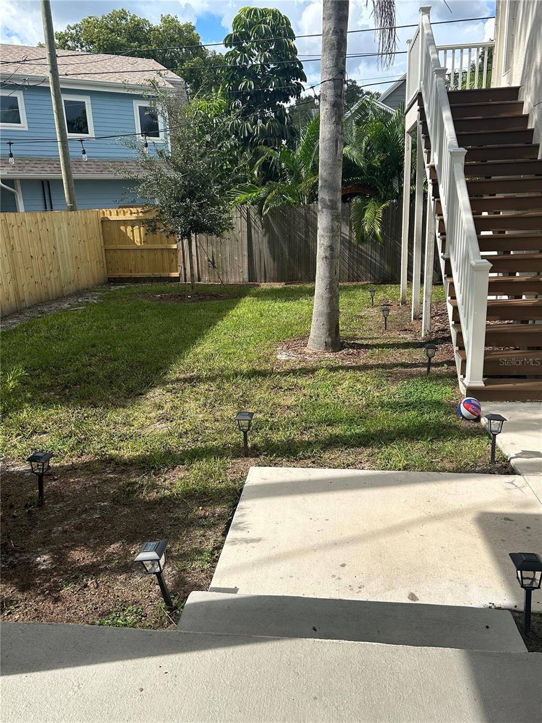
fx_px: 543
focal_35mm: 26
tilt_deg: -15.1
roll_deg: +1.6
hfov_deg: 53.1
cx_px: 271
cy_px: 362
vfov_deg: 67.3
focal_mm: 5.7
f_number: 1.5
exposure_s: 1/3257
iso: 50
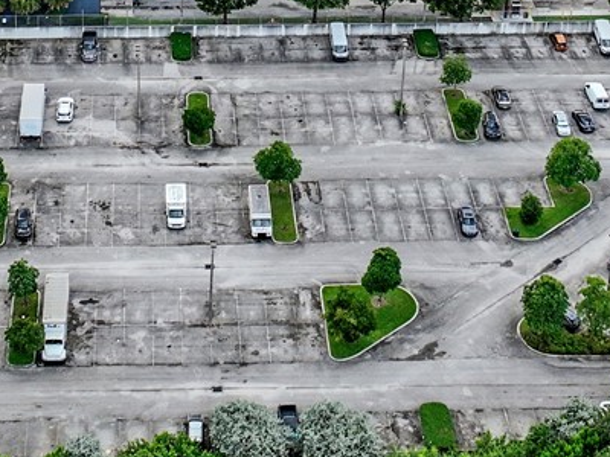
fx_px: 1692
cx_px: 215
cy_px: -183
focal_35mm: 96
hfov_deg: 20.4
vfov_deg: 14.6
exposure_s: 1/1250
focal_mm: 12.29
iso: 140
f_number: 2.8
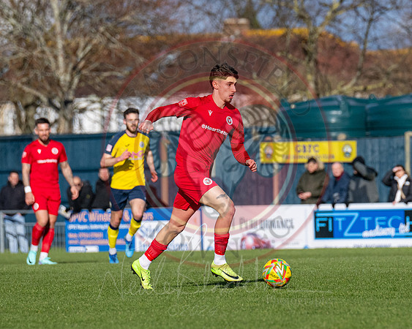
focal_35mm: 477
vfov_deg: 3.2
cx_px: 260
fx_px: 5808
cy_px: 158
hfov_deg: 4.1
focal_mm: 200
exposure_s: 1/10000
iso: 400
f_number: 4
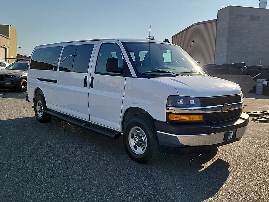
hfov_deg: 67.3
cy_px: 101
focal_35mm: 26
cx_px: 134
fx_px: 202
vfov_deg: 53.1
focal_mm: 5.4
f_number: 1.8
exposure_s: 1/2397
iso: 50
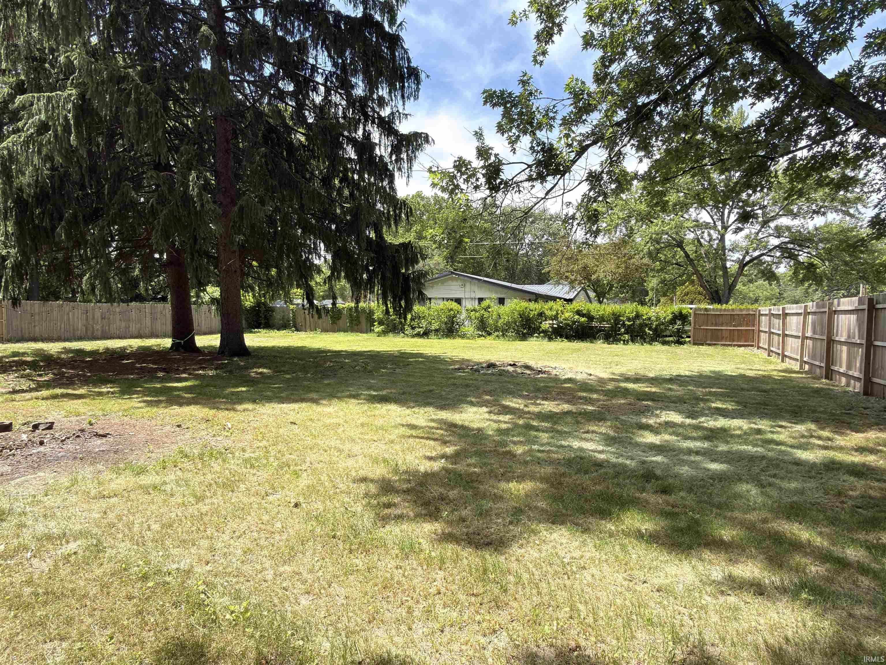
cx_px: 443
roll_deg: -1.4
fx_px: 486
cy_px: 332
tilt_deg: +0.0
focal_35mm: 19
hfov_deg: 84.7
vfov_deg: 68.7
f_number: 2.2
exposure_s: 1/358
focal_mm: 2.22
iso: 25
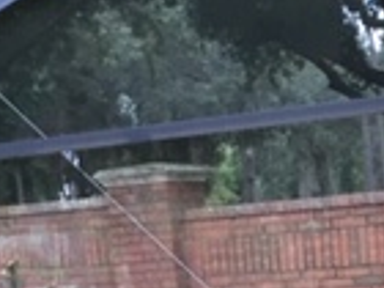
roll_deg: +4.5
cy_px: 543
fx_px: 1475
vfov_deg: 10.4
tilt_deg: -12.7
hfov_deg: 14.7
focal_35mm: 133
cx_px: 351
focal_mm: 4.15
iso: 80
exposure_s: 1/30
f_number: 2.2
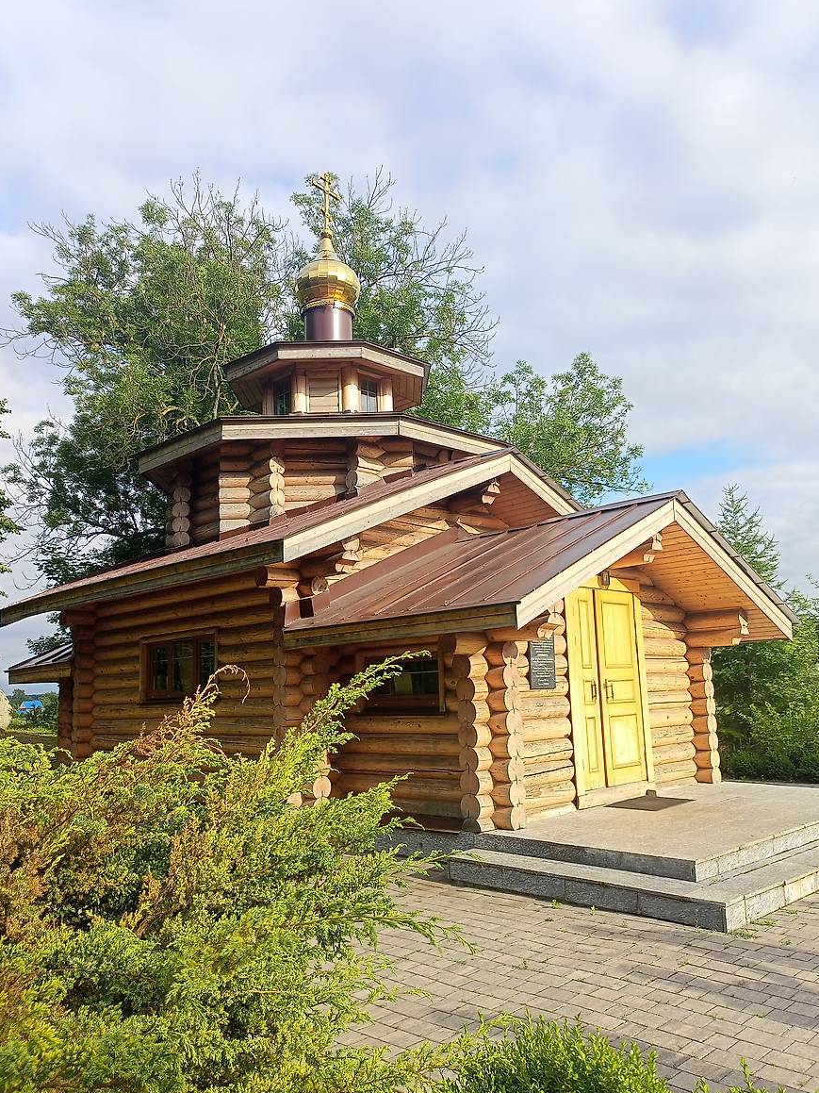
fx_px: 915
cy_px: 548
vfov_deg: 61.7
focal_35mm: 29
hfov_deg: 48.2
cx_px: 422
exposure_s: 1/1572
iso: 112
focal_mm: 4.69
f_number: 1.8
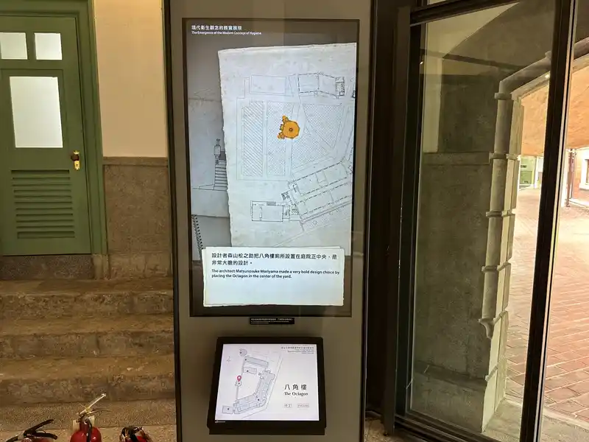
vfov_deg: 56.8
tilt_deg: -8.8
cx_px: 294
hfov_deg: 71.6
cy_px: 221
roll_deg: -0.5
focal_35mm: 24
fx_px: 408
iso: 125
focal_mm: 6.86
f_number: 1.78
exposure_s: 1/120
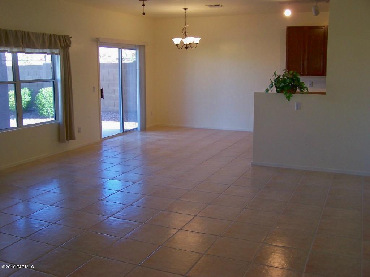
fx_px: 406
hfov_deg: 49.0
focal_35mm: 38
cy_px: 138
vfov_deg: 37.7
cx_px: 185
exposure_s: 1/30
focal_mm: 6.3
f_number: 2.8
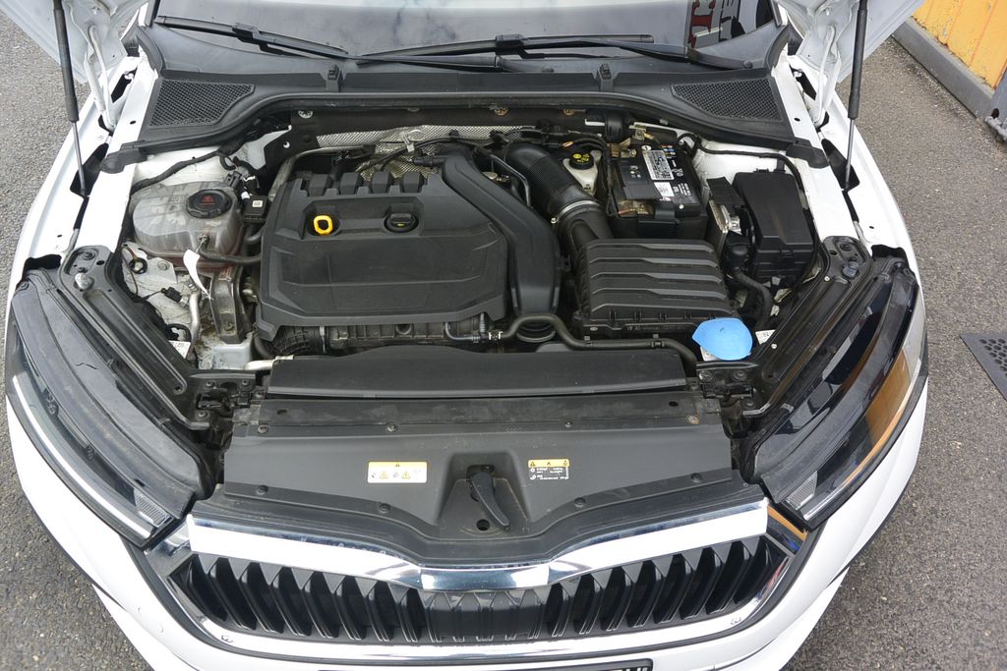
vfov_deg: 47.9
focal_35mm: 27
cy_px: 336
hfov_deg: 67.4
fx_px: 755
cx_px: 504
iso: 160
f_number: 4
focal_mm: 10
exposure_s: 1/320
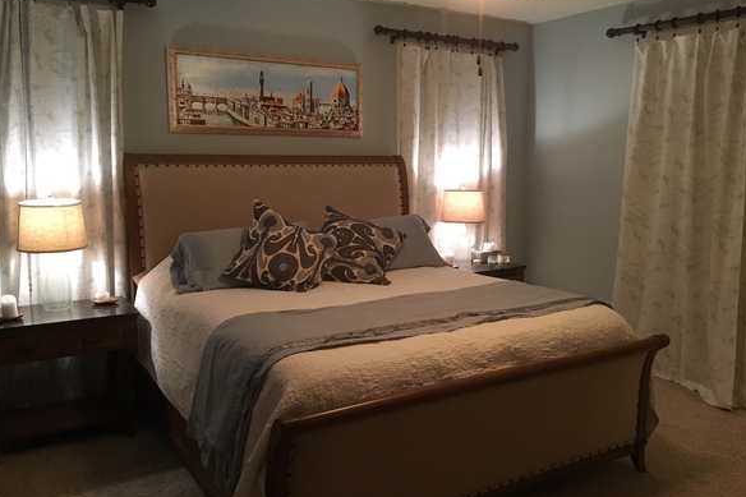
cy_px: 248
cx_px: 378
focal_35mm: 31
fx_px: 642
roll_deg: -0.1
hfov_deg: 60.3
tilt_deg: -7.1
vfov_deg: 42.3
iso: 200
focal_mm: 4.15
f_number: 2.2
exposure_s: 1/20
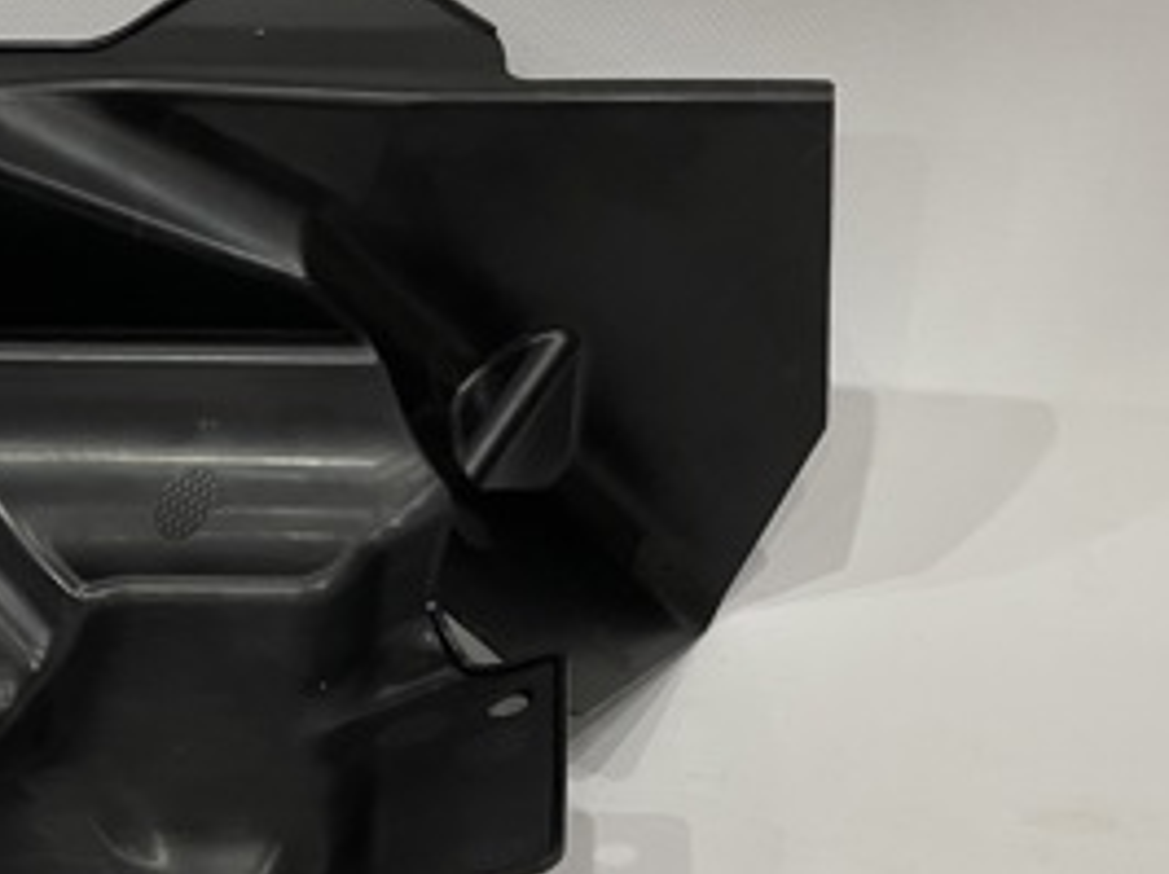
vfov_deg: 9.6
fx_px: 5196
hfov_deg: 12.7
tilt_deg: -32.4
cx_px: 123
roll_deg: -0.7
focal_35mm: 154
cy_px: 393
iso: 200
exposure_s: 1/100
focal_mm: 7.5
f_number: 2.2
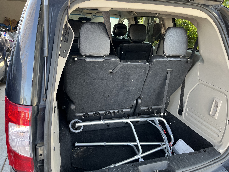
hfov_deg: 67.3
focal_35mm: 26
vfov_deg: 53.1
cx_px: 114
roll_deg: -2.8
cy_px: 86
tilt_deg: -16.4
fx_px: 172
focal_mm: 5.1
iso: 80
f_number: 1.6
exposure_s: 1/121
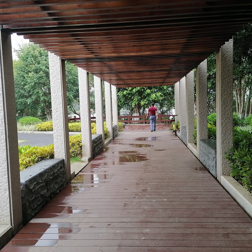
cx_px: 126
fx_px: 264
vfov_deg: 51.1
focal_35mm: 32
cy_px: 126
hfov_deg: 51.1
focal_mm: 5.3
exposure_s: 1/148
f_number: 1.8
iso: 50
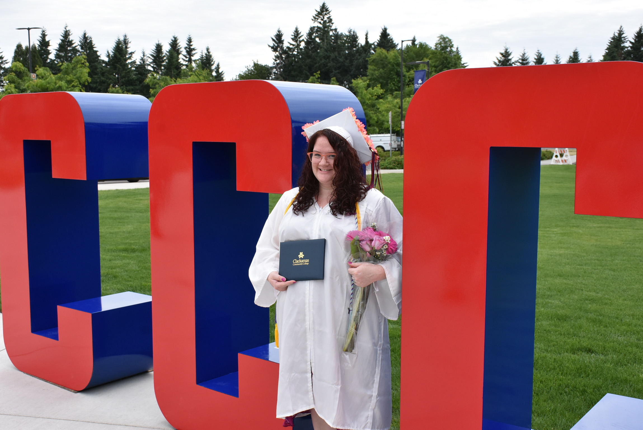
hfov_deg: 47.9
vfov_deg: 33.1
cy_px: 215
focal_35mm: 40
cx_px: 322
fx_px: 724
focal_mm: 27
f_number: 8
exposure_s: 1/500
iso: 500
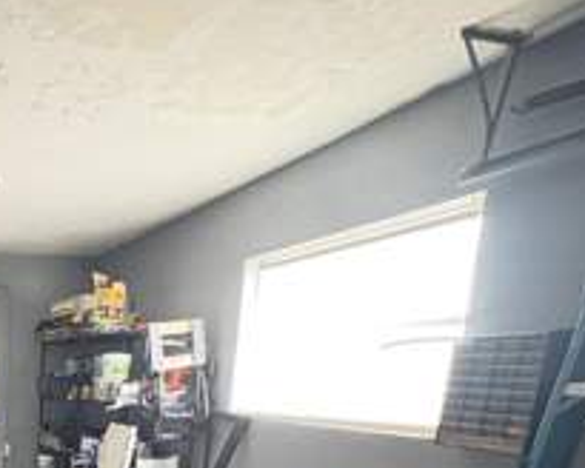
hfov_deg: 44.5
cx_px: -37
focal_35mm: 32
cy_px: 478
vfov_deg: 39.8
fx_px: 554
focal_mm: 2.22
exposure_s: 1/19
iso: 2000
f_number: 2.2
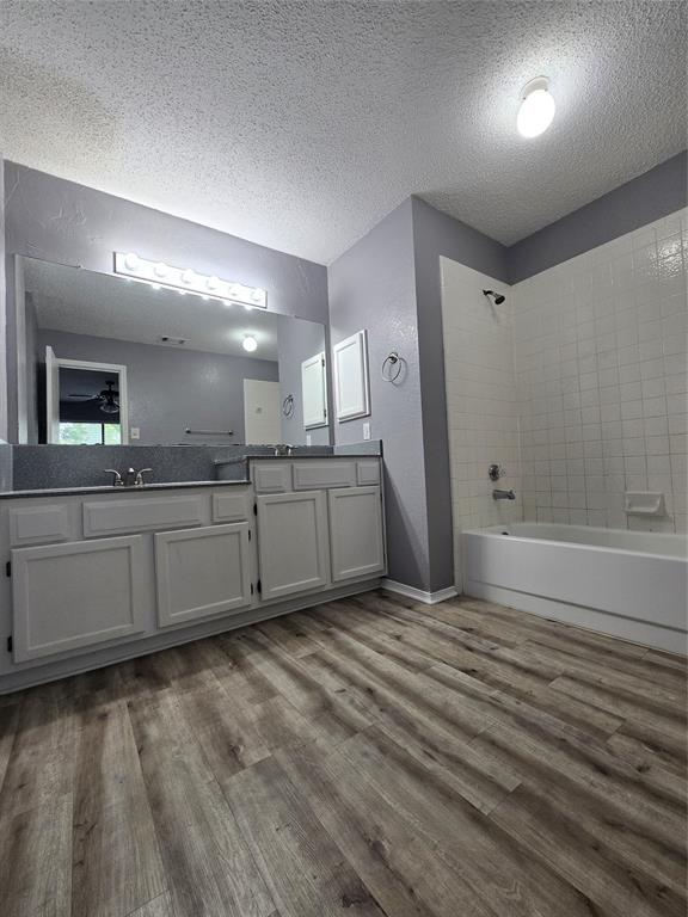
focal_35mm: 13
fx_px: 345
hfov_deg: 89.9
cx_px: 344
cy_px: 458
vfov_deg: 106.2
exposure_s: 1/120
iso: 100
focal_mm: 2.2
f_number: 2.2
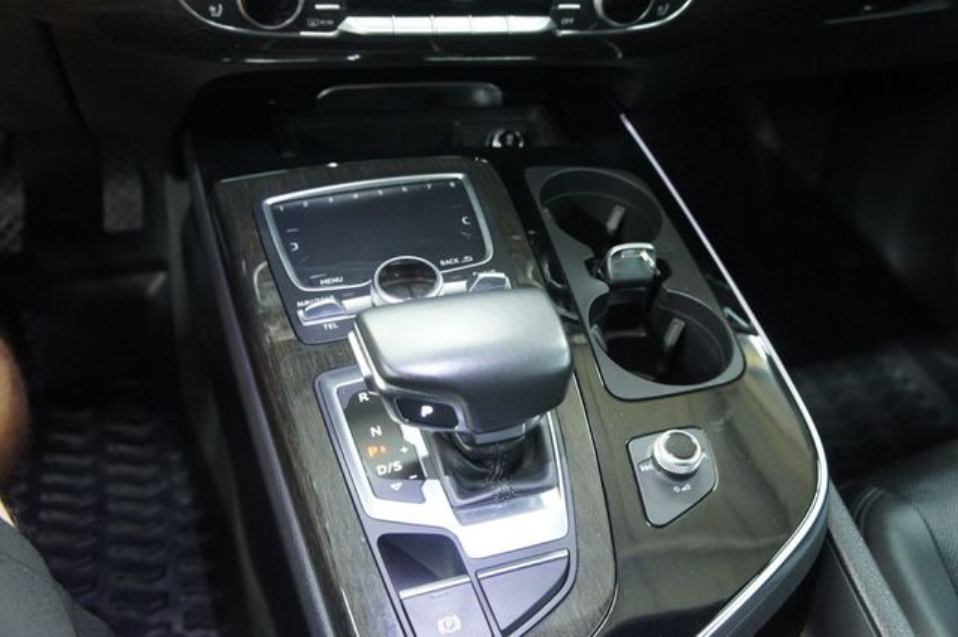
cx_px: 479
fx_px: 838
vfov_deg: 41.7
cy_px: 318
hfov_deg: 59.5
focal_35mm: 32
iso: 1600
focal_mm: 21
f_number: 4
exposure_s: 1/13
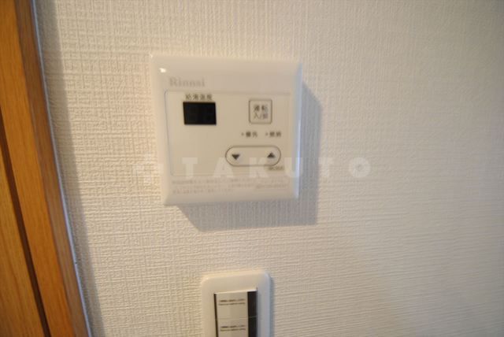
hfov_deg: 112.6
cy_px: 168
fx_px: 168
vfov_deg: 90.1
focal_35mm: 12
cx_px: 252
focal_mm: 8
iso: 100
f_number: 4.5
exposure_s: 1/2
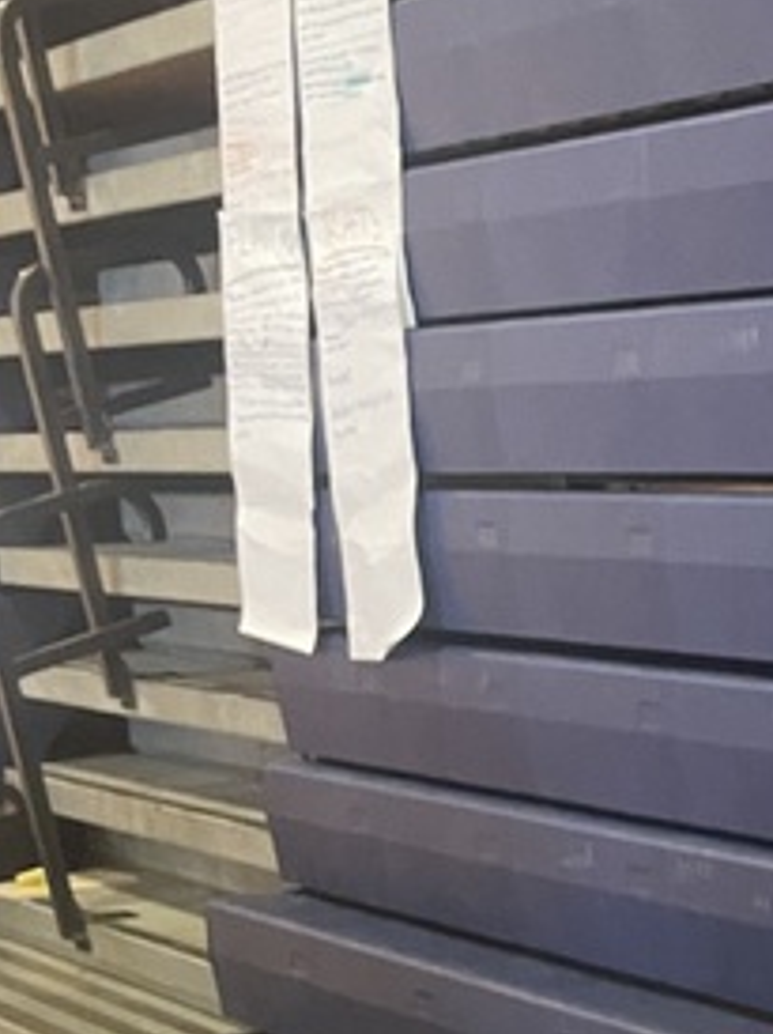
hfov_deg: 17.6
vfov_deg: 24.7
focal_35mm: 76
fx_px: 2266
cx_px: 1127
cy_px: 996
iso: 400
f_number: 1.6
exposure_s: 1/60
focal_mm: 4.2
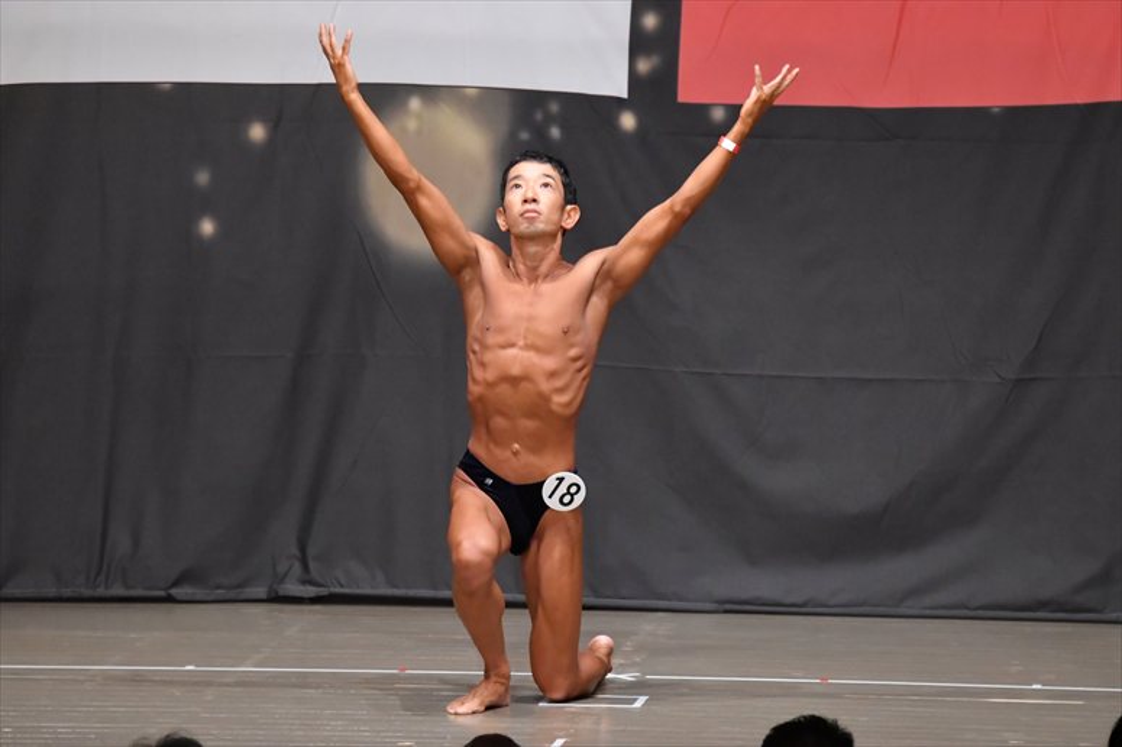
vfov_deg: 5.4
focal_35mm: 255
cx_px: 561
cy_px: 374
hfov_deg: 8.1
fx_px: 7944
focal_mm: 170
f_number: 5.6
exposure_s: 1/400
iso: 6400
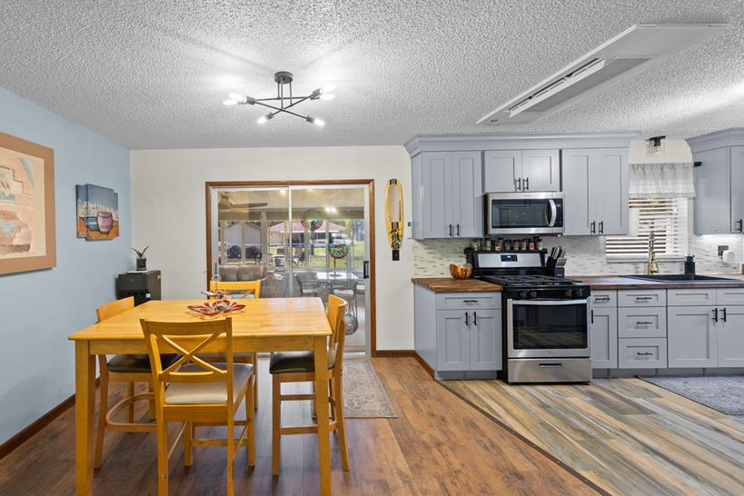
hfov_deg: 99.1
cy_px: 233
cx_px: 298
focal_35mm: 15
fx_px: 310
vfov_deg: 77.2
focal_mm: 12
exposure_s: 1/1.67
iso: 100
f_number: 9
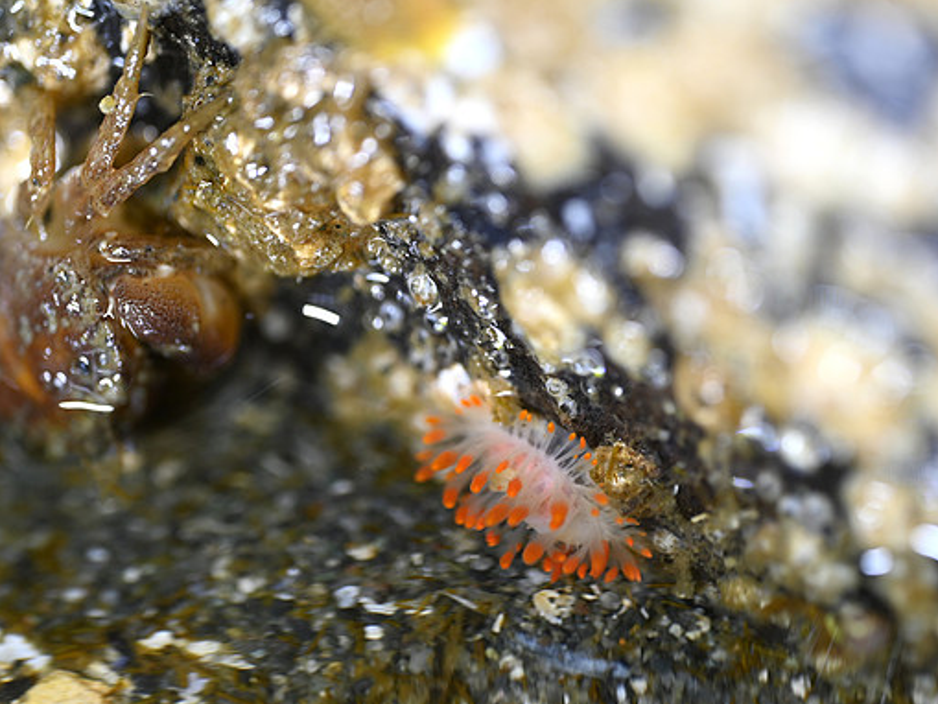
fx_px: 3117
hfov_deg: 17.1
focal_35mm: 115
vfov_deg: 12.9
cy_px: 351
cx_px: 444
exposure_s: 1/125
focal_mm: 105
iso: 160
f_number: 3.3
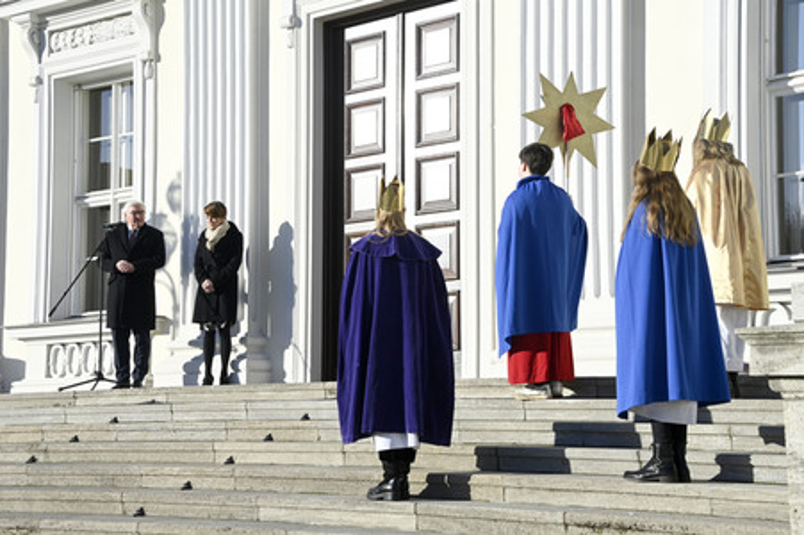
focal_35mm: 62
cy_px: 268
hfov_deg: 32.4
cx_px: 402
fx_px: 1384
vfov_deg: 21.9
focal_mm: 62
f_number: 11
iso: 250
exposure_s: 1/250
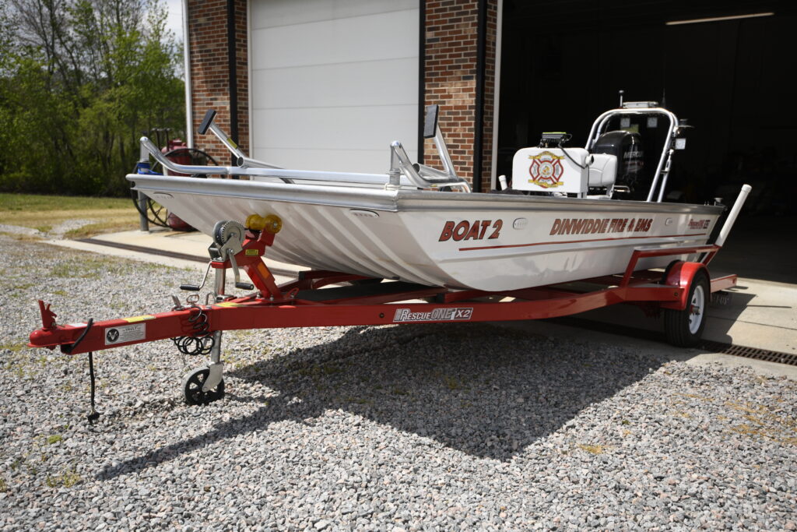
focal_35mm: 32
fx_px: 708
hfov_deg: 58.7
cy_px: 266
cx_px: 398
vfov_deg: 41.1
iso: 640
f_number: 4
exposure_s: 1/8000
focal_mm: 32
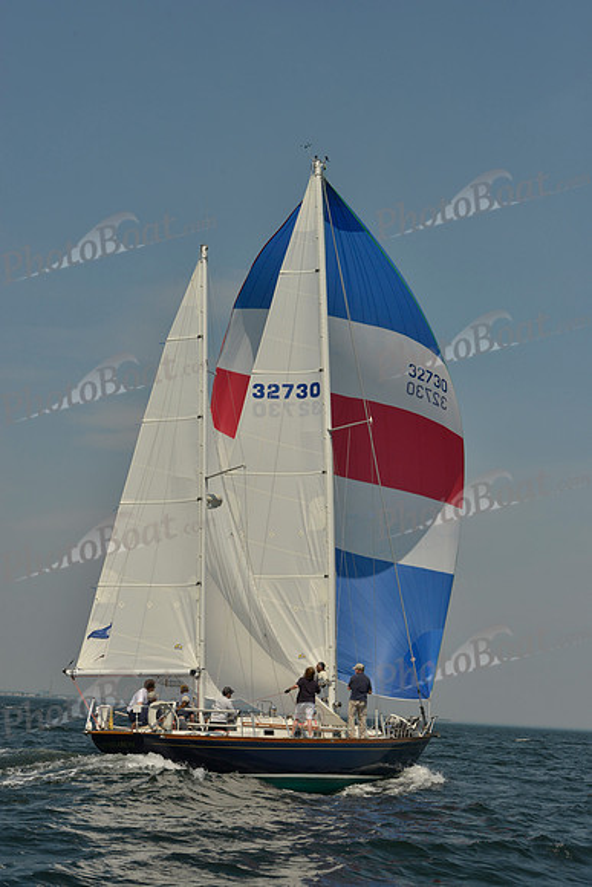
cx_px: 296
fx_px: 1726
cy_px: 444
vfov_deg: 28.8
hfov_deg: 19.5
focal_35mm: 70
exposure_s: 1/1250
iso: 200
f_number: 10
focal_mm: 70
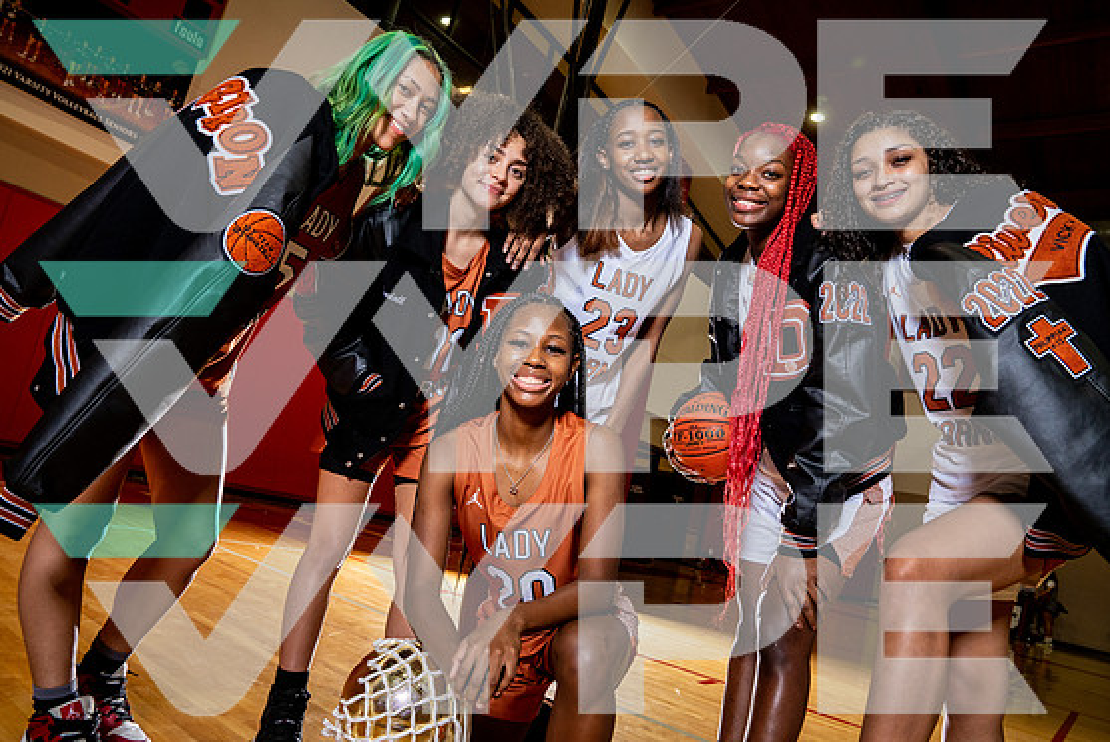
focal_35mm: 25
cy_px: 368
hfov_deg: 71.5
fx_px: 771
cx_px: 546
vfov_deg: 51.3
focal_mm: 24
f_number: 8
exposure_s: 1/250
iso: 800
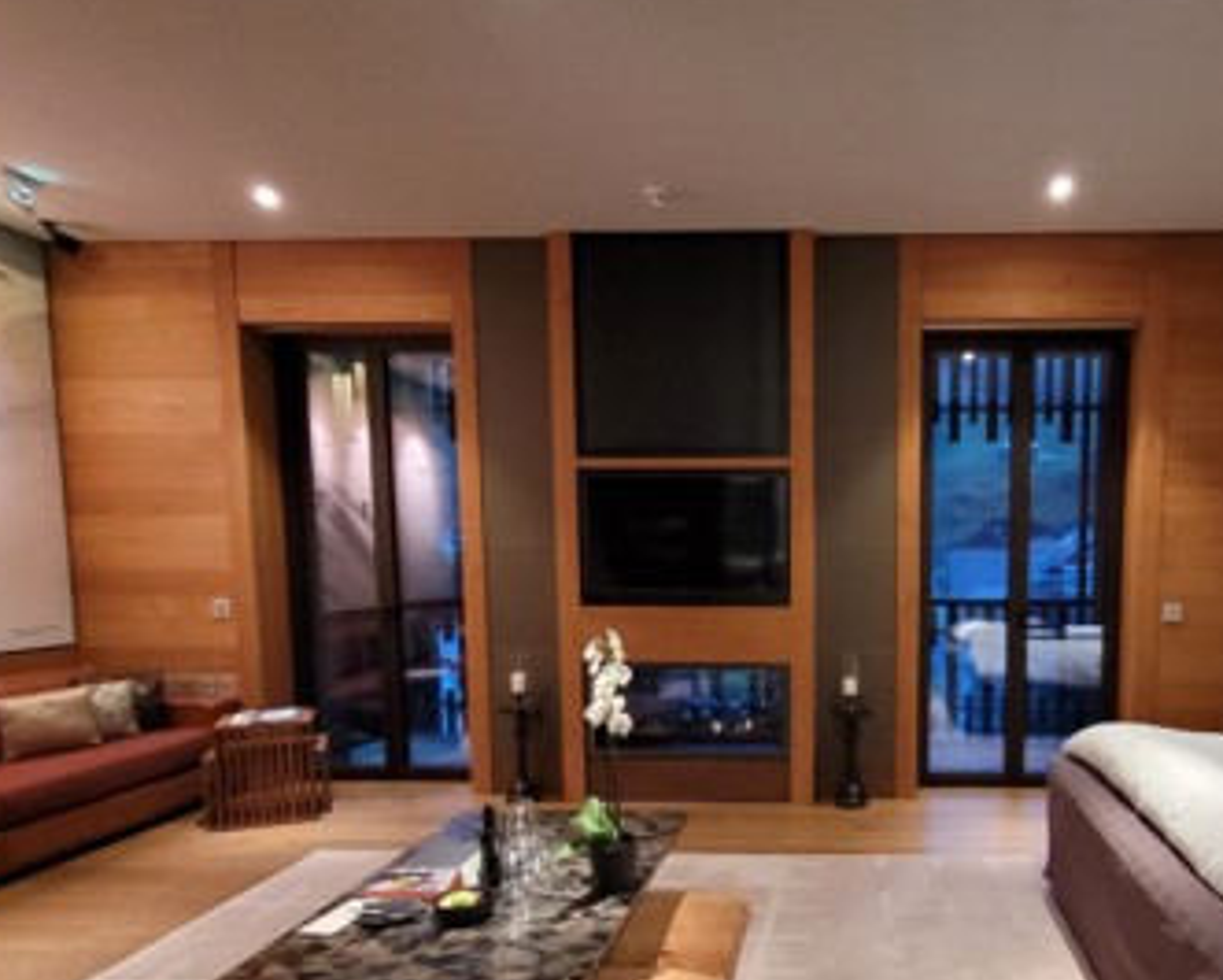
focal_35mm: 23
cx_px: 820
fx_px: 833
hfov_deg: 70.4
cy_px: 629
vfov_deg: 59.9
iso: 500
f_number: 2.2
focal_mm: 1.74
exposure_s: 1/33
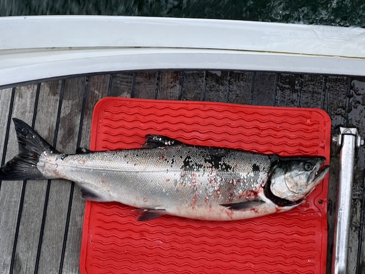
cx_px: 182
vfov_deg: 19.1
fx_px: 812
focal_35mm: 77
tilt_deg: -82.2
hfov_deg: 25.3
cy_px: 137
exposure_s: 1/99
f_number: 2.8
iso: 500
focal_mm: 9
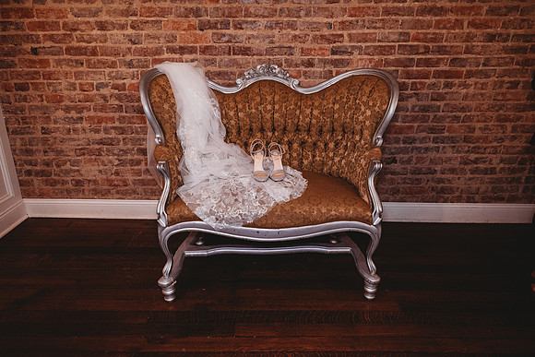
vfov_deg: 53.2
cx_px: 268
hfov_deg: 73.7
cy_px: 178
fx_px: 357
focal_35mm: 24
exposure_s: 1/125
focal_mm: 24
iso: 1000
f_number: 2.8
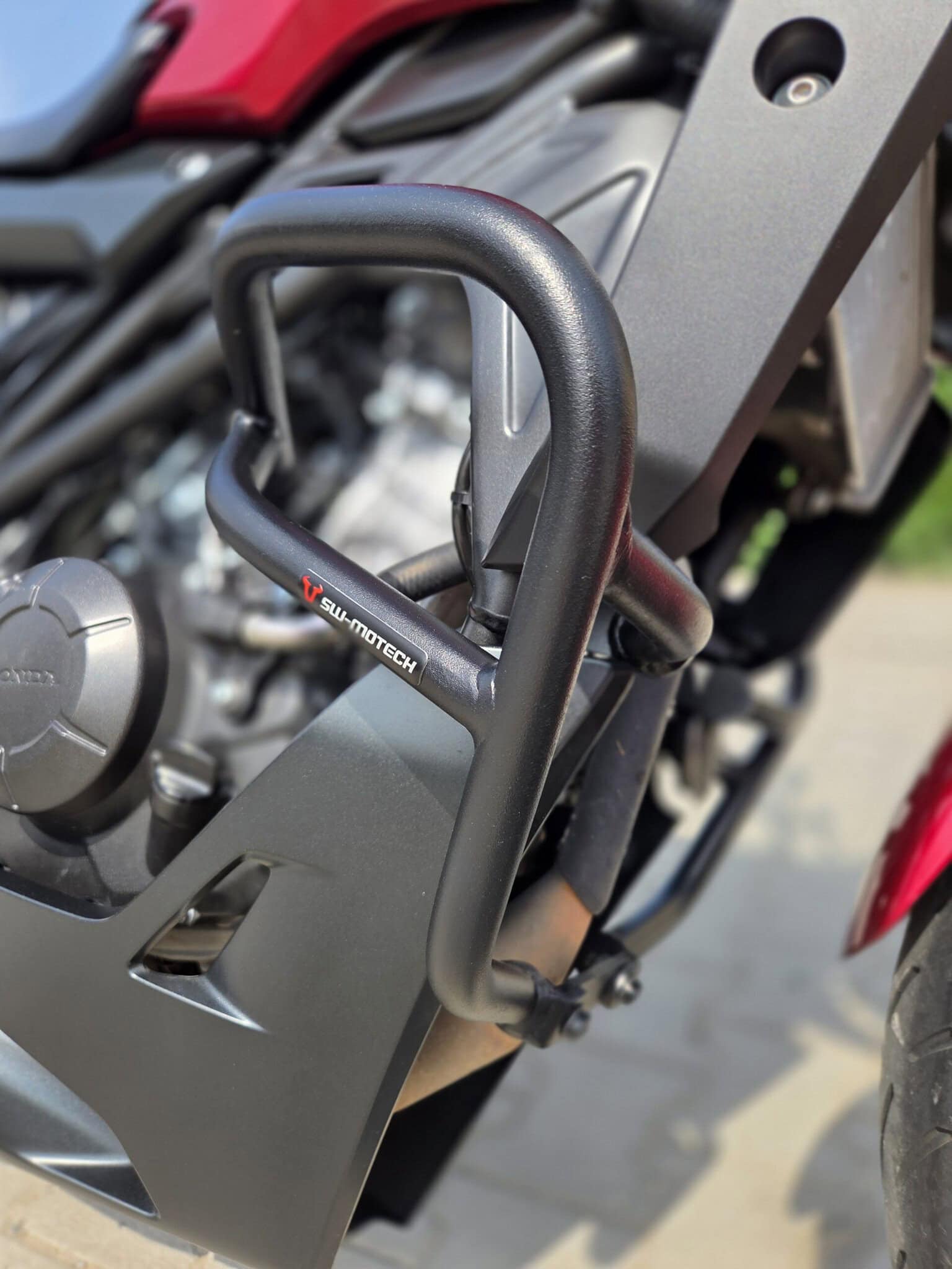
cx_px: 476
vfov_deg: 73.9
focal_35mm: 23
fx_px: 843
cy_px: 634
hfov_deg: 58.9
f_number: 1.8
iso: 80
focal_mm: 5.4
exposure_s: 1/1761
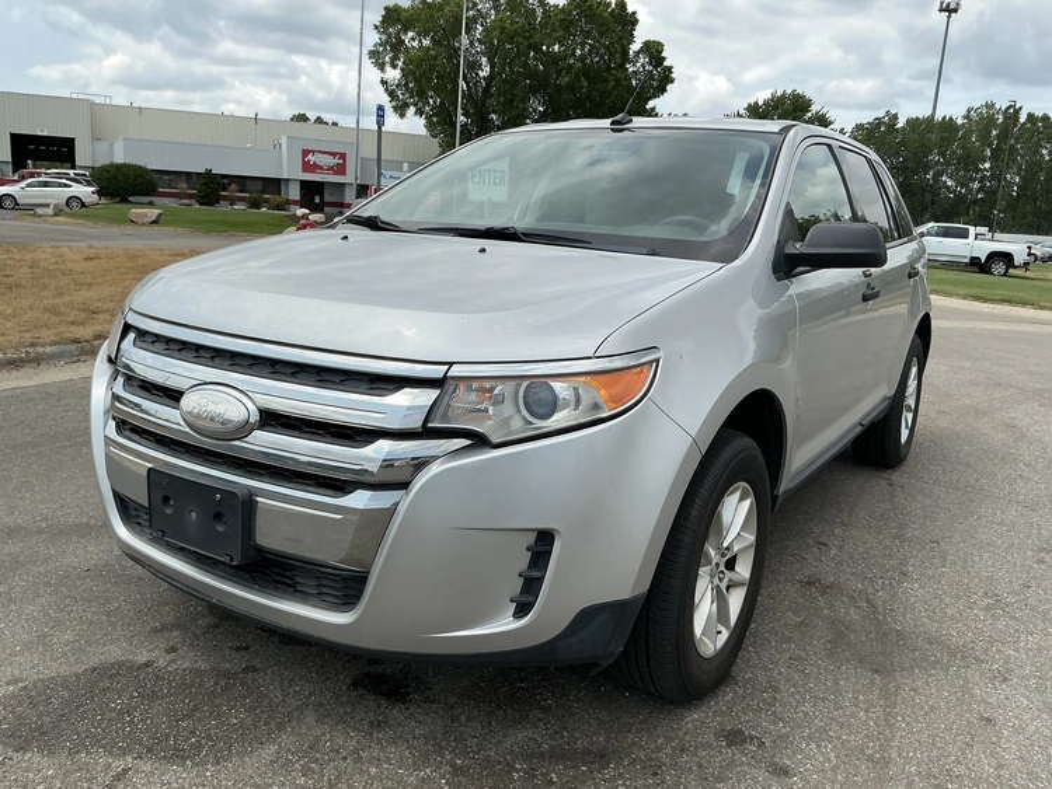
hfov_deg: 63.4
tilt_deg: -12.1
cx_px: 526
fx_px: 851
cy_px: 394
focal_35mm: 28
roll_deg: -3.2
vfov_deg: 49.8
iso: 25
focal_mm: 3
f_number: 1.8
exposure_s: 1/2141
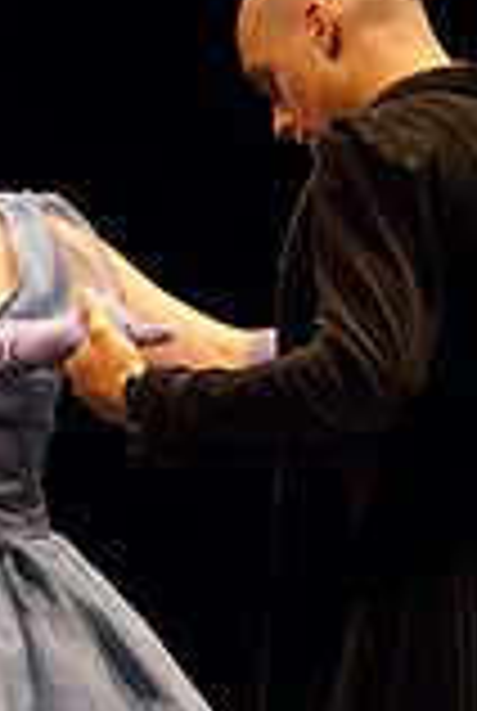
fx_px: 7262
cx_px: 155
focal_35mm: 367
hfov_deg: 3.8
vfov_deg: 5.6
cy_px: 724
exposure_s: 1/160
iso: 1250
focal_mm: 86
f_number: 2.8
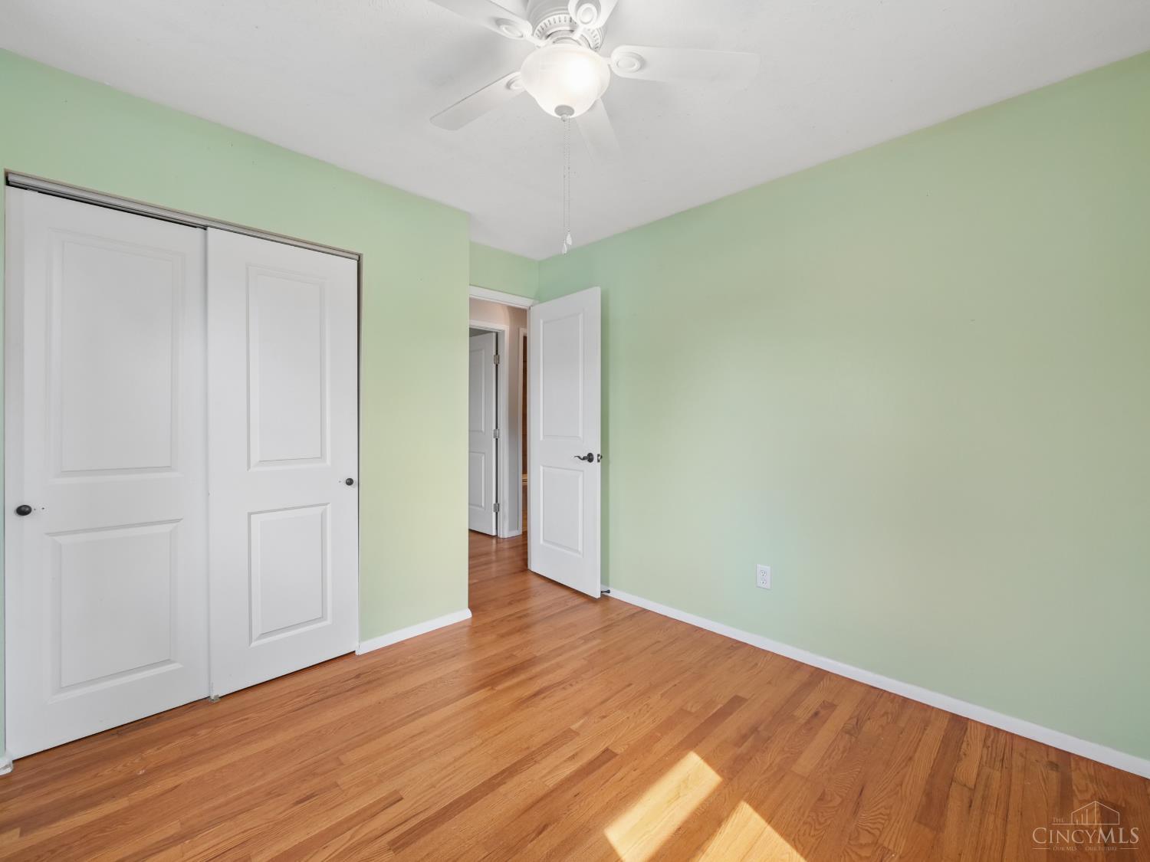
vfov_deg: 85.7
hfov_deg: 102.1
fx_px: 465
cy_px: 431
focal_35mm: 14
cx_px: 575
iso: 640
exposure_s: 1/50
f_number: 7.1
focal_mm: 7
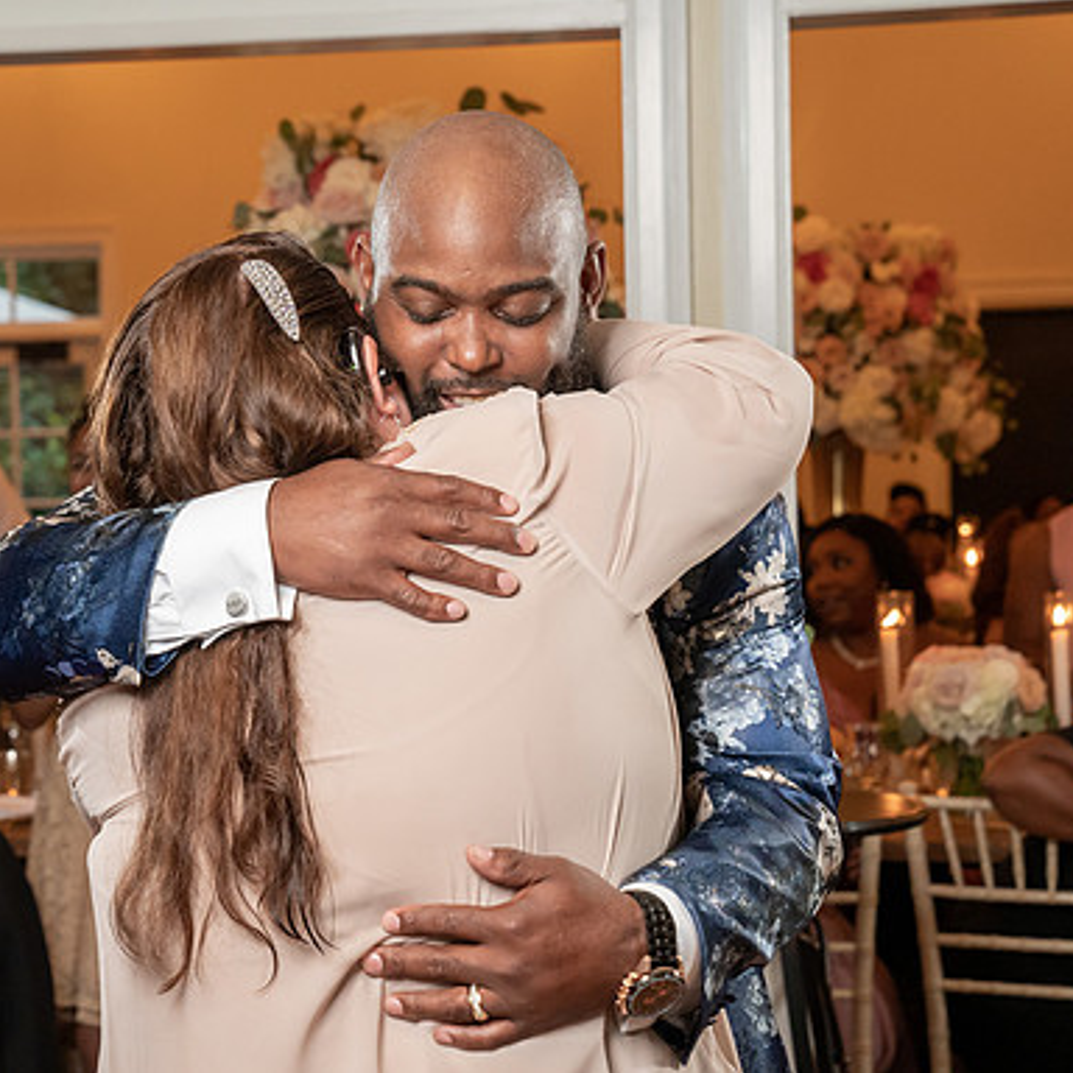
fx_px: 3226
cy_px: 498
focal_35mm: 92
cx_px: 305
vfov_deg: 18.9
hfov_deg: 18.8
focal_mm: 67
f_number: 5.6
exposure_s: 1/200
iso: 4000
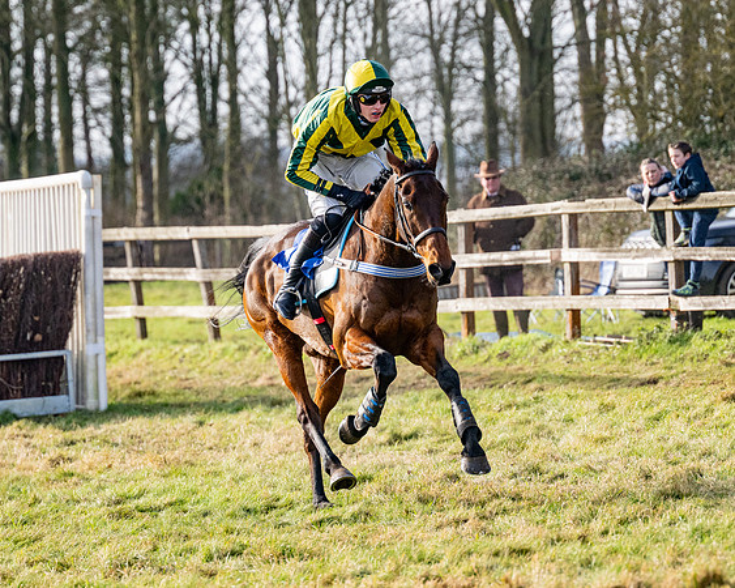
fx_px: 5236
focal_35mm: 241
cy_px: 271
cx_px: 250
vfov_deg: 6.4
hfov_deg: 8.0
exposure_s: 1/3200
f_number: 4
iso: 800
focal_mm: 155
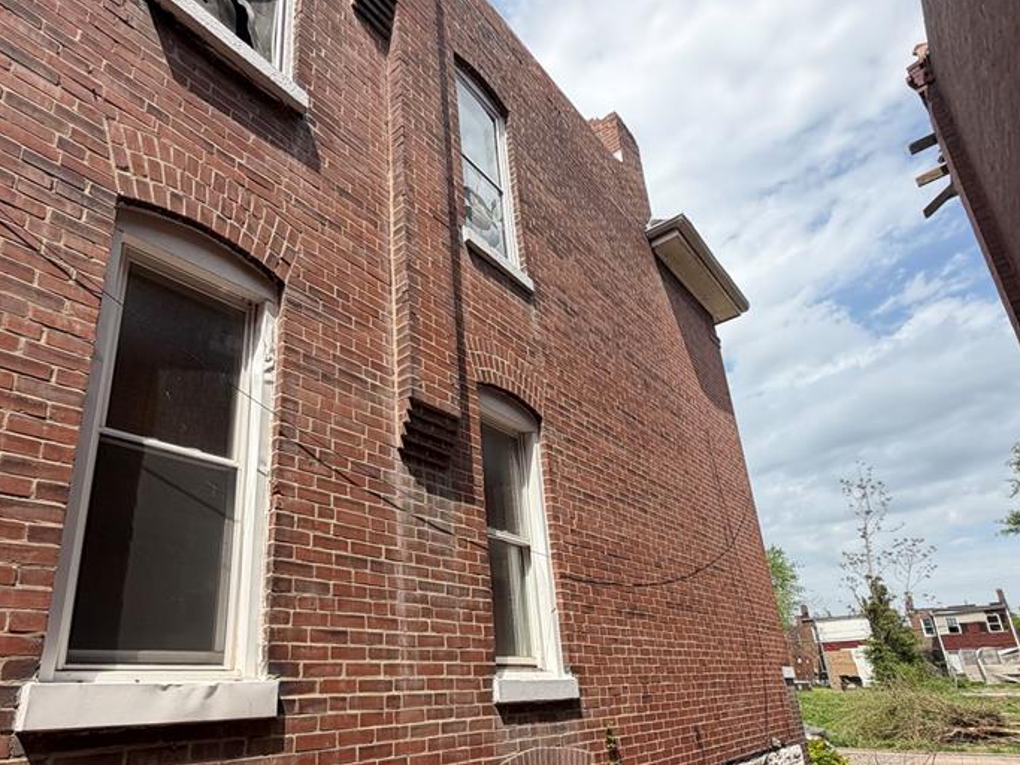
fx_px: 619
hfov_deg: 78.2
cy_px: 471
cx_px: 412
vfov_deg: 62.7
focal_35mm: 21
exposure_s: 1/770
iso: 25
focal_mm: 2.22
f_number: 2.2
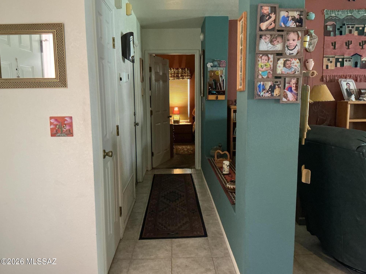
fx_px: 307
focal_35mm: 29
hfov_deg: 61.7
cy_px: 137
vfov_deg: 48.2
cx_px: 183
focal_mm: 3
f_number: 1.8
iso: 320
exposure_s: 1/40
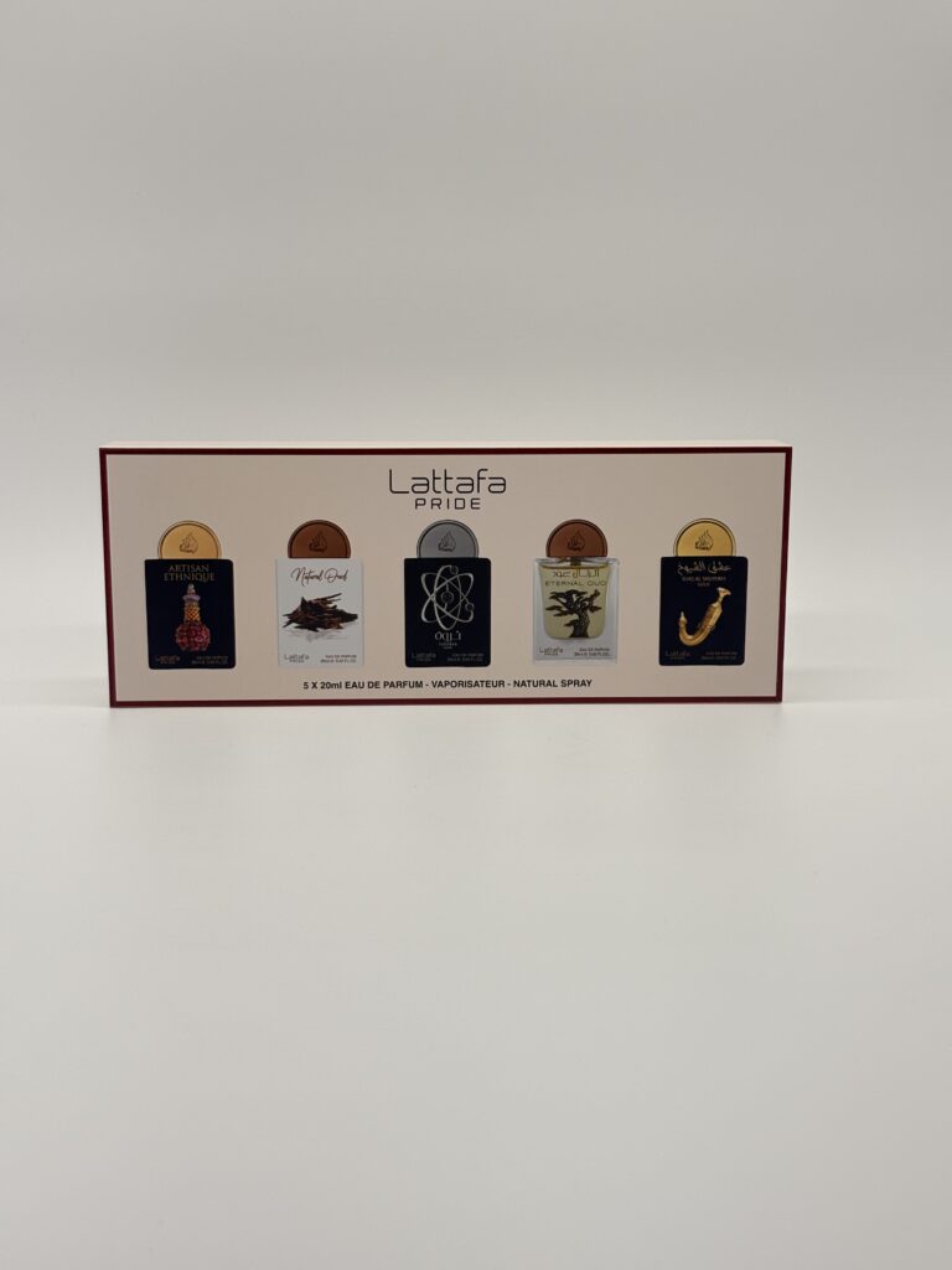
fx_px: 1907
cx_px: 476
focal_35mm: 52
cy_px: 635
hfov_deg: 28.0
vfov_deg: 36.8
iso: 32
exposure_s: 1/680
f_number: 1.6
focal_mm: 5.96
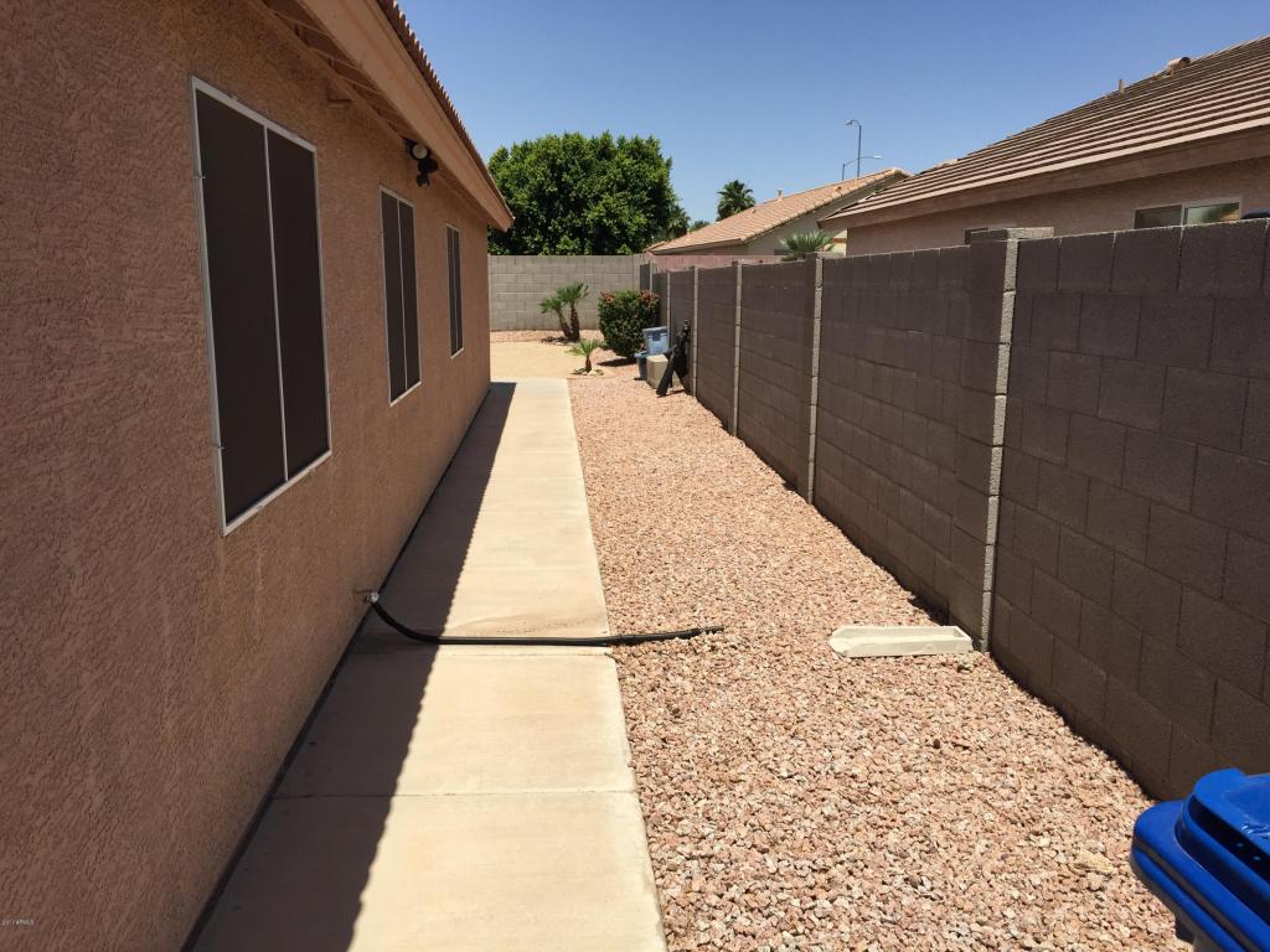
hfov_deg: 61.7
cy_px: 476
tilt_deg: -10.5
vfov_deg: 48.2
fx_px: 1064
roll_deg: -0.4
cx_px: 635
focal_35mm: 29
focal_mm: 4.15
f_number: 2.2
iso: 32
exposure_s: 1/2639
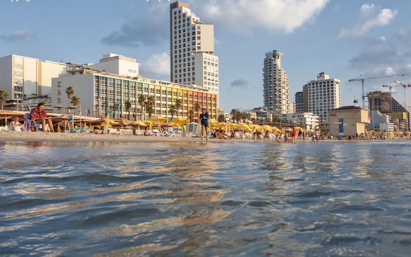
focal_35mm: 36
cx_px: 207
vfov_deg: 35.3
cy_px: 123
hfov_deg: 54.0
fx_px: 403
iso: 900
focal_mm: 35
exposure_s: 1/200
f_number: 16
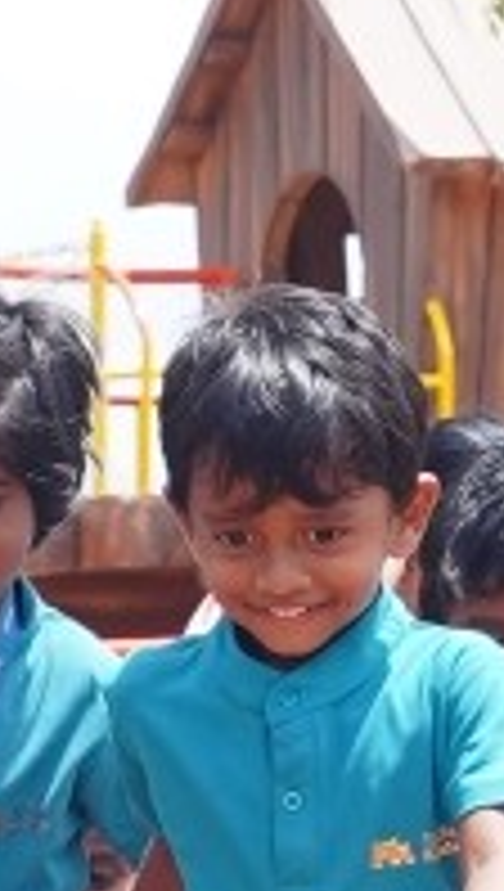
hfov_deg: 5.3
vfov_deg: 9.4
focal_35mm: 227
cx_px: 886
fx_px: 5370
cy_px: 916
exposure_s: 1/320
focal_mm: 42
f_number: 9
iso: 400
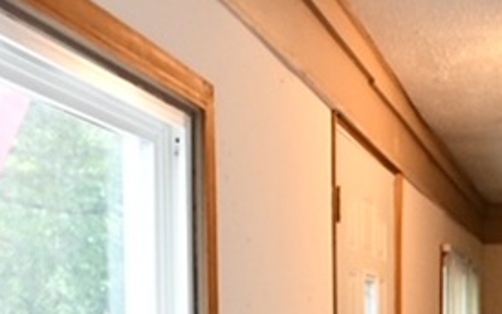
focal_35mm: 72
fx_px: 985
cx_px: 530
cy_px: 435
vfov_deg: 16.8
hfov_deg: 26.7
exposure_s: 1/160
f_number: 6.3
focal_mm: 18
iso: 10000
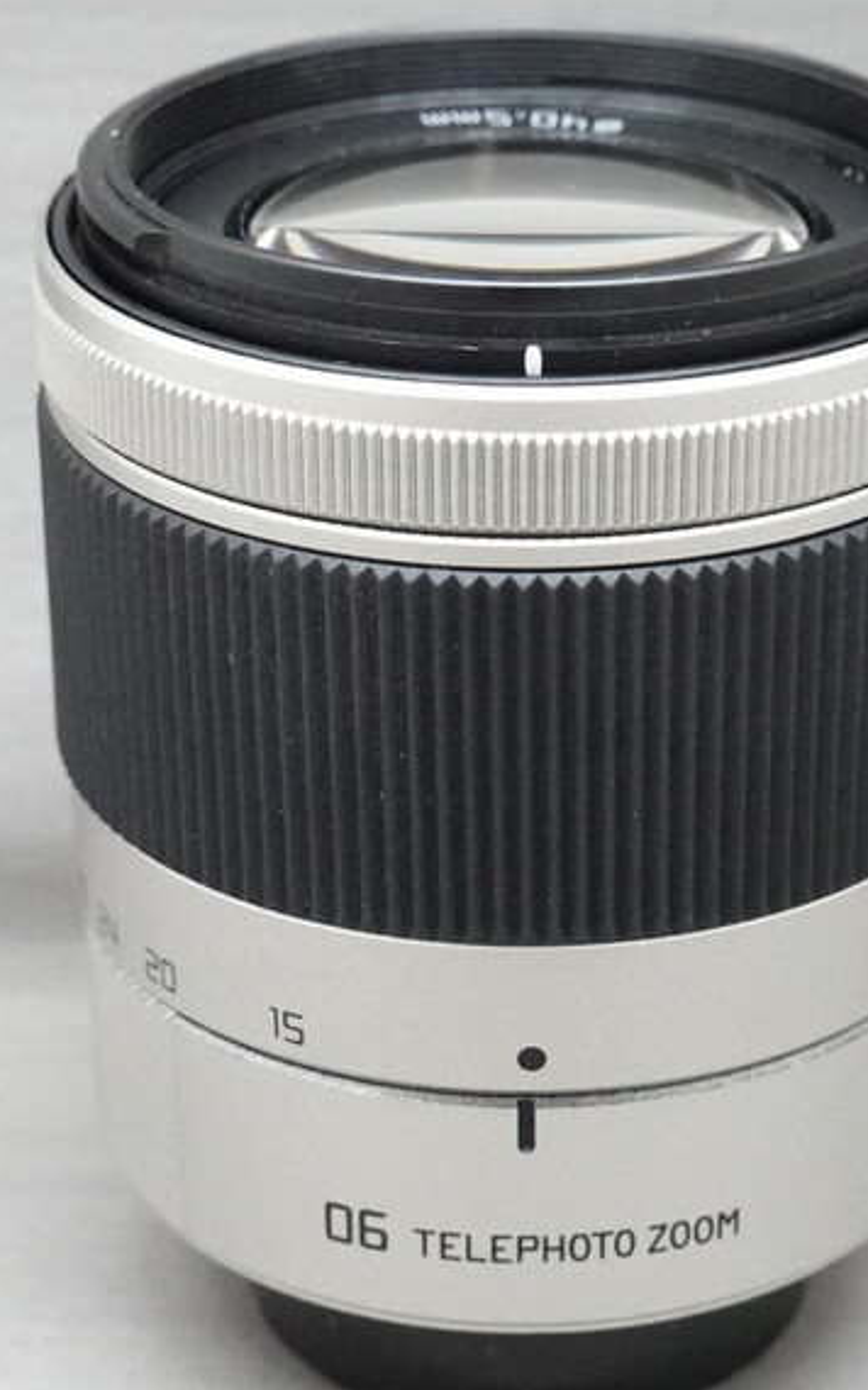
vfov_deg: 20.2
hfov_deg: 12.7
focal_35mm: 103
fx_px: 3900
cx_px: 634
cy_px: 712
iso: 3200
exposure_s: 1/50
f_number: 5.6
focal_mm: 17.88
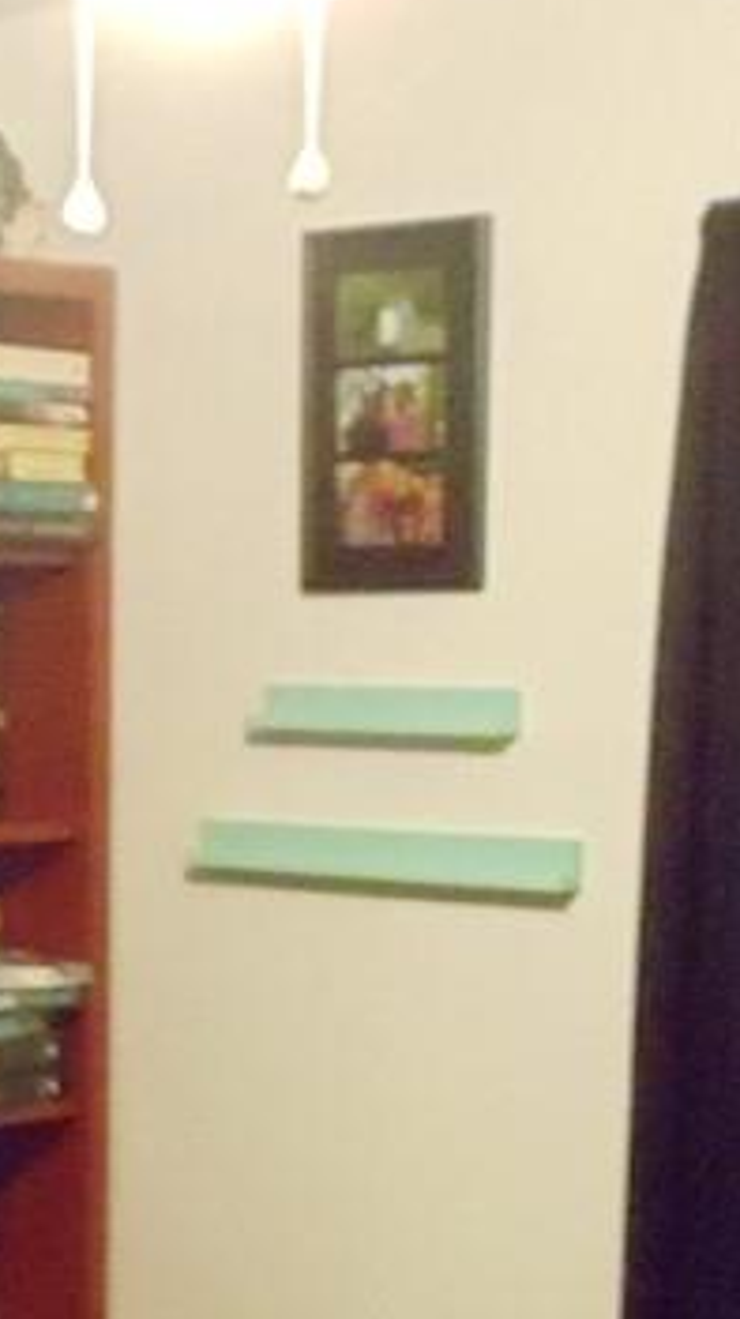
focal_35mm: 140
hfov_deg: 8.4
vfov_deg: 15.3
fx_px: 4892
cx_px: -507
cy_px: 1022
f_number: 3.5
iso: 1600
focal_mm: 6
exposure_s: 1/8
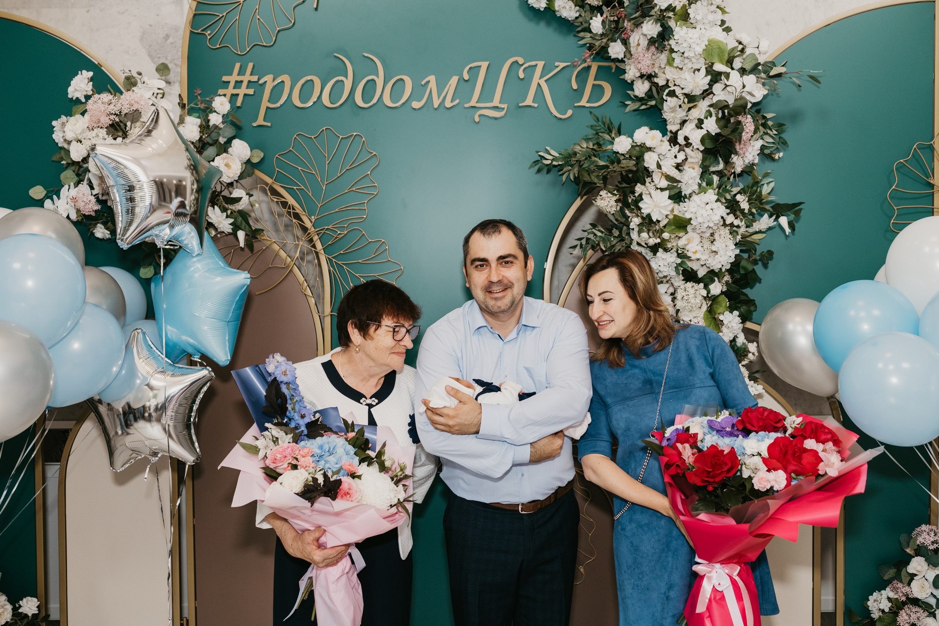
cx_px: 470
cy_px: 313
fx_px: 913
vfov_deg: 37.9
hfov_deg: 54.4
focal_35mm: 35
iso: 500
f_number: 4
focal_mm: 35
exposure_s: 1/160
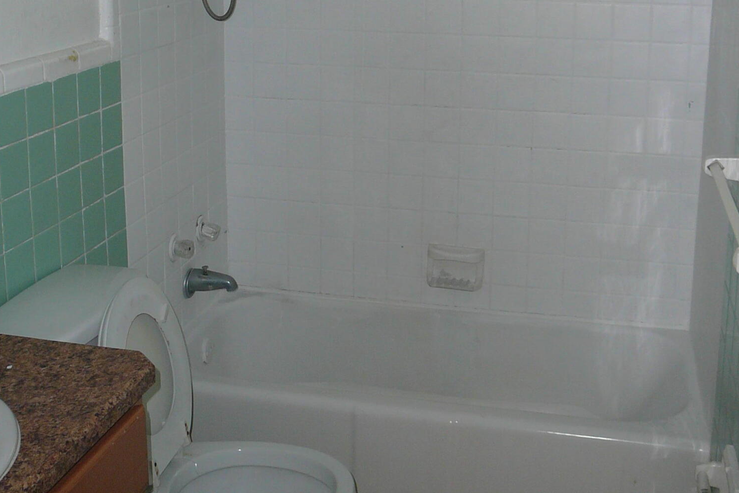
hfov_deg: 40.3
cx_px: 368
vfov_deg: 27.0
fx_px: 1006
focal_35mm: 49
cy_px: 96
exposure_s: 1/30
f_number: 2.8
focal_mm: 5.2
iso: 100
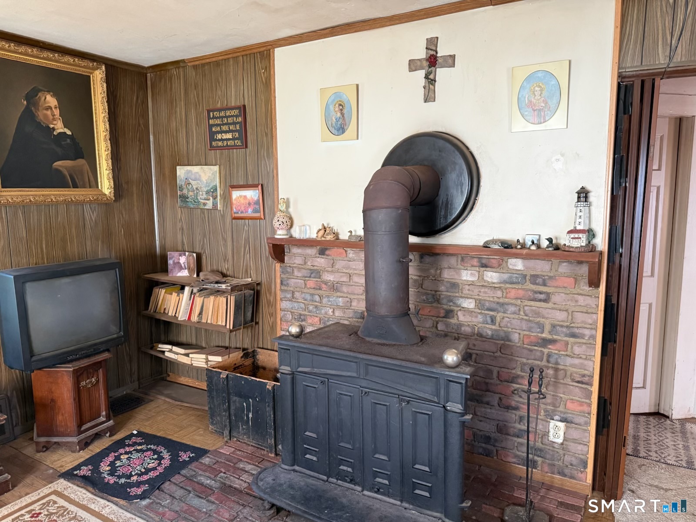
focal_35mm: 24
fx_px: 483
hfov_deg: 71.6
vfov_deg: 56.8
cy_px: 261
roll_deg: +0.3
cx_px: 348
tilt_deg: -7.2
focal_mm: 6.76
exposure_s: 1/60
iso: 500
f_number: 1.78
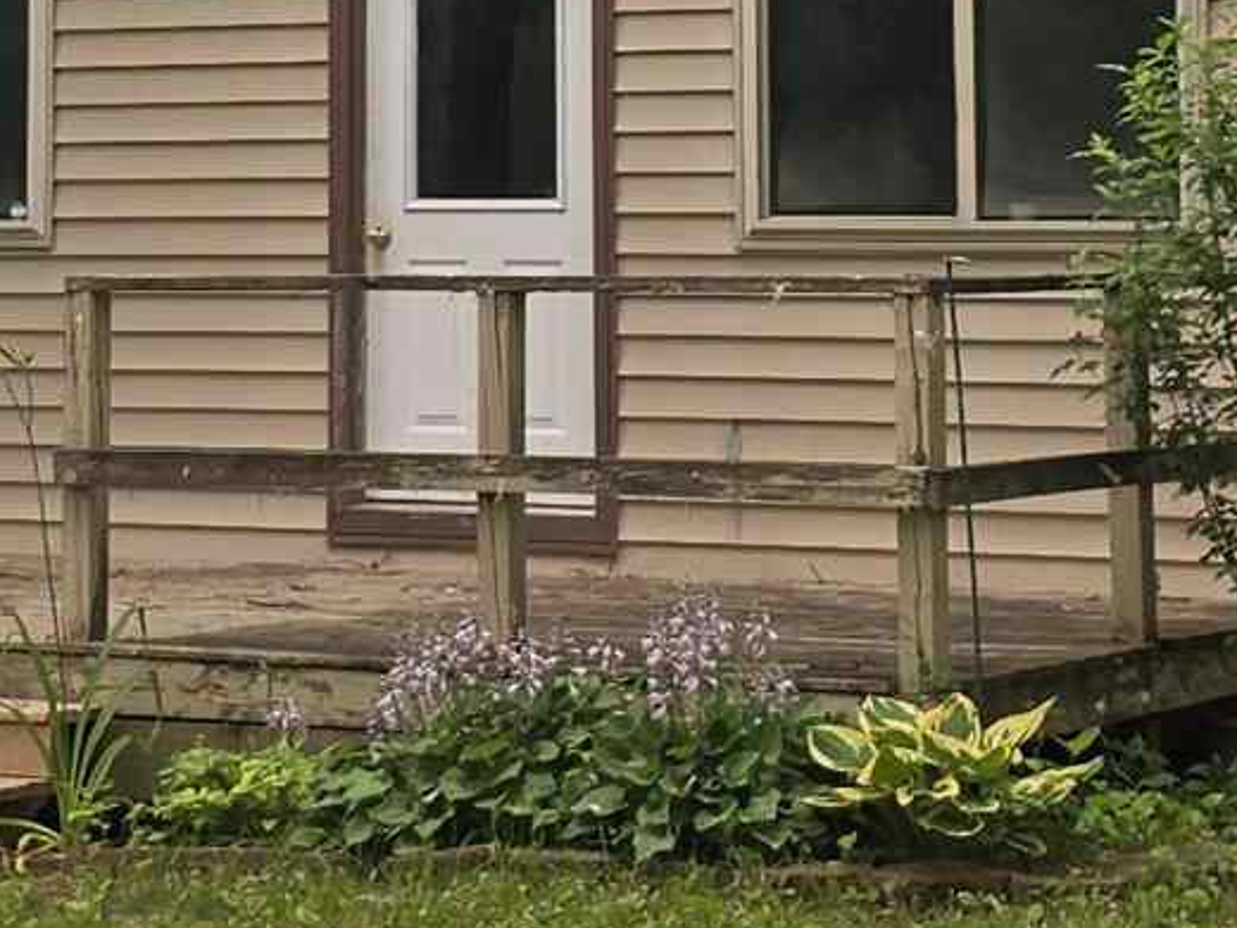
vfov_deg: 10.7
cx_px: 495
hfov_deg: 14.5
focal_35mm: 136
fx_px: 4860
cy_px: -221
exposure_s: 1/120
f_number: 1.7
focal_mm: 6.3
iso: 12
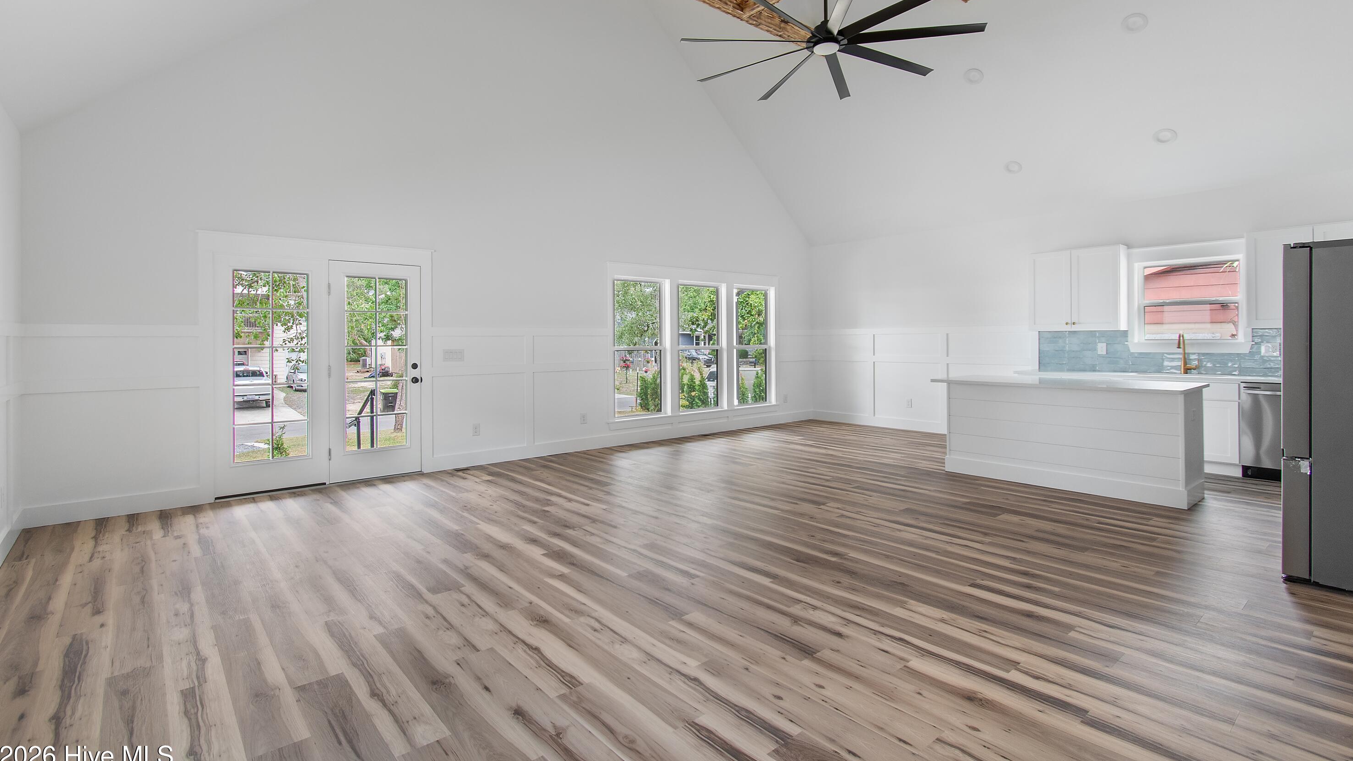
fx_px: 574
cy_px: 338
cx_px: 666
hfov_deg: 99.4
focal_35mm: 16
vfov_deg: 66.9
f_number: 4.5
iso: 100
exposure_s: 1/15
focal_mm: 10
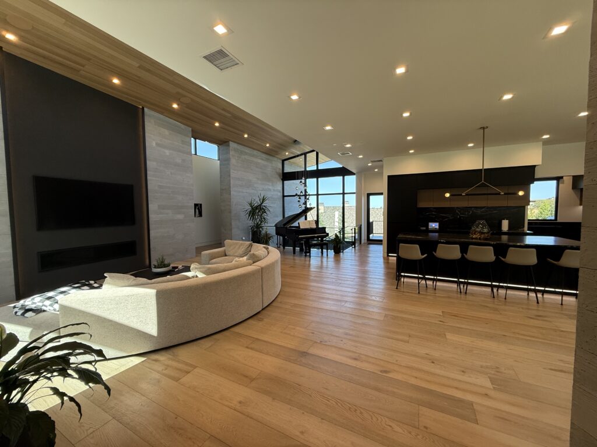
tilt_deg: -2.1
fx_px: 241
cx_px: 298
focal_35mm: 14
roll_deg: +0.7
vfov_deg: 85.7
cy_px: 224
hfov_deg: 102.1
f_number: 2.2
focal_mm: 2.22
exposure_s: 1/120
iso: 125
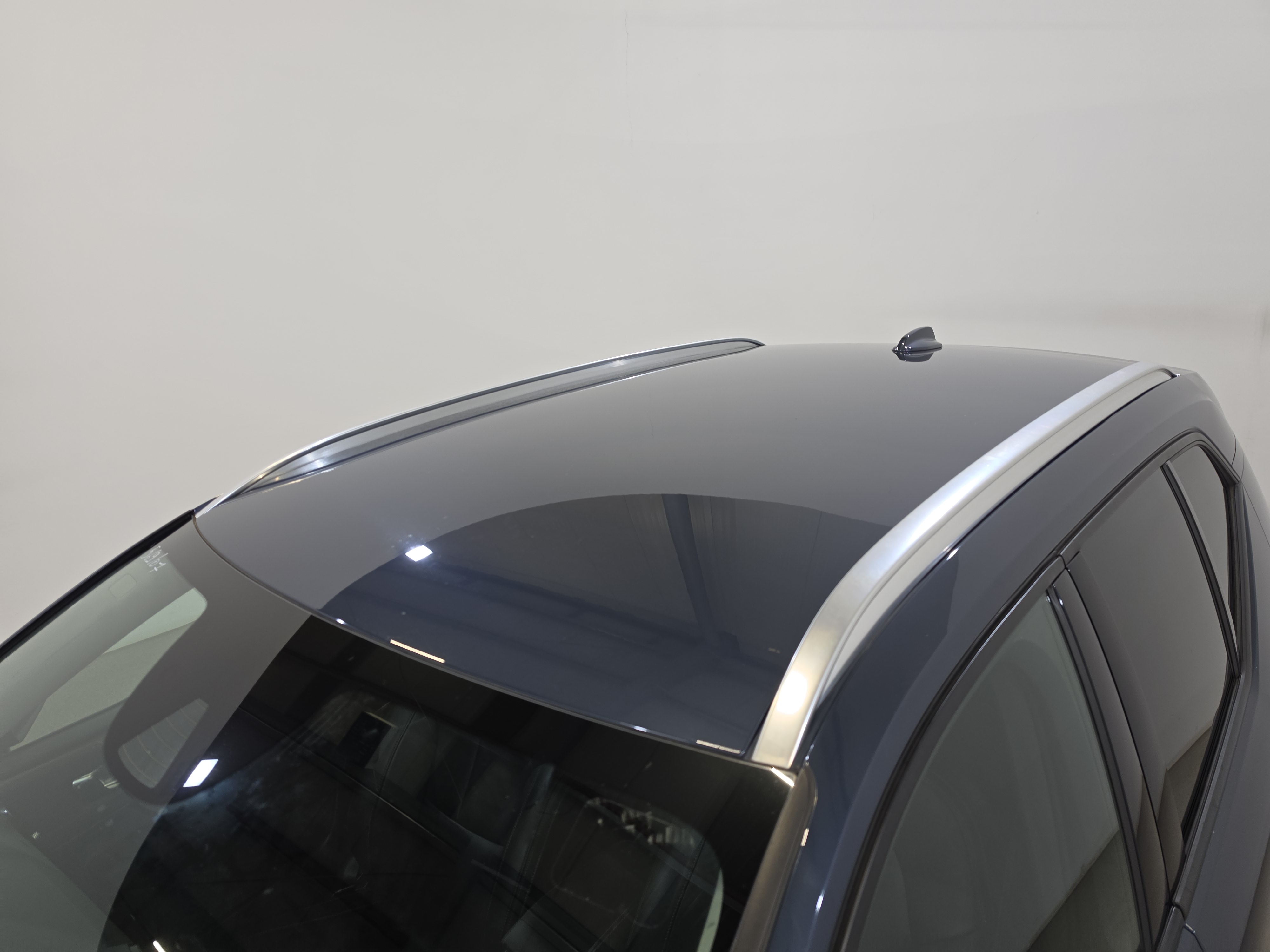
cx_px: 635
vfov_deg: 58.9
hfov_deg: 73.9
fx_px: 844
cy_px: 476
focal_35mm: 23
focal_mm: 6.5
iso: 80
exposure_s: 1/100
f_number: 1.4
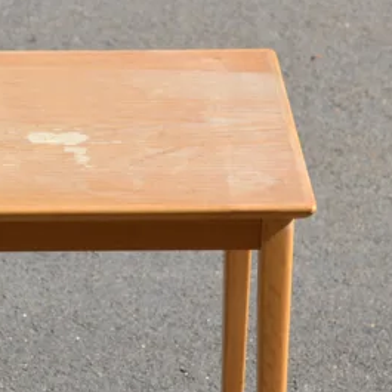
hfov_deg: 7.3
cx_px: 36
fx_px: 3055
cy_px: 348
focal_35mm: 238
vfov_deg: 7.3
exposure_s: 1/200
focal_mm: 55
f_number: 7.1
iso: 100
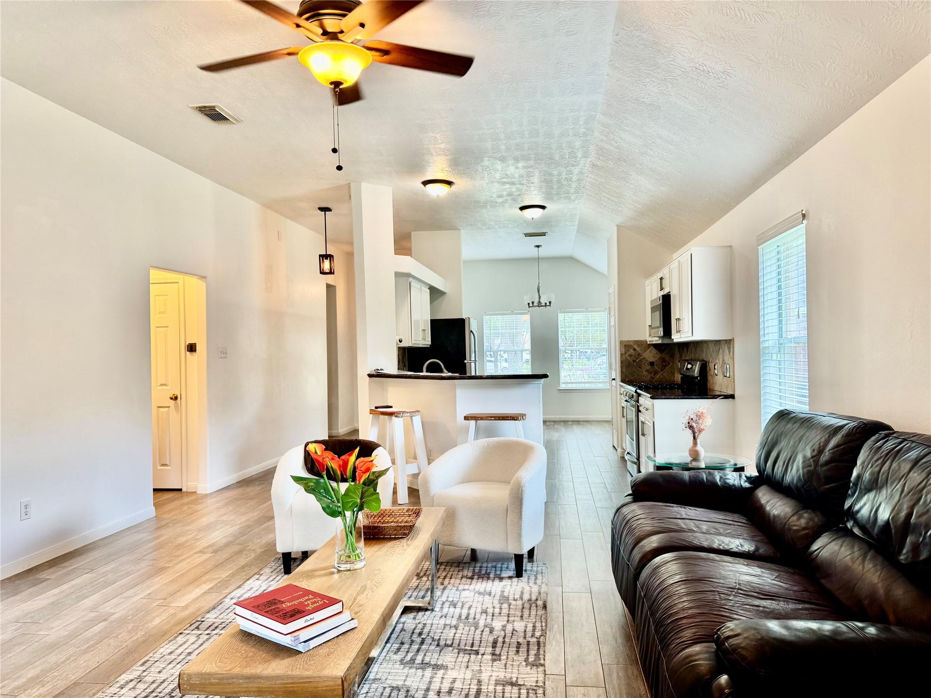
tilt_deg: -0.2
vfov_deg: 56.8
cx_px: 466
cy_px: 349
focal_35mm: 24
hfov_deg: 71.6
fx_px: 645
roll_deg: +1.1
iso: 125
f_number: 1.78
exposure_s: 1/60
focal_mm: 6.76
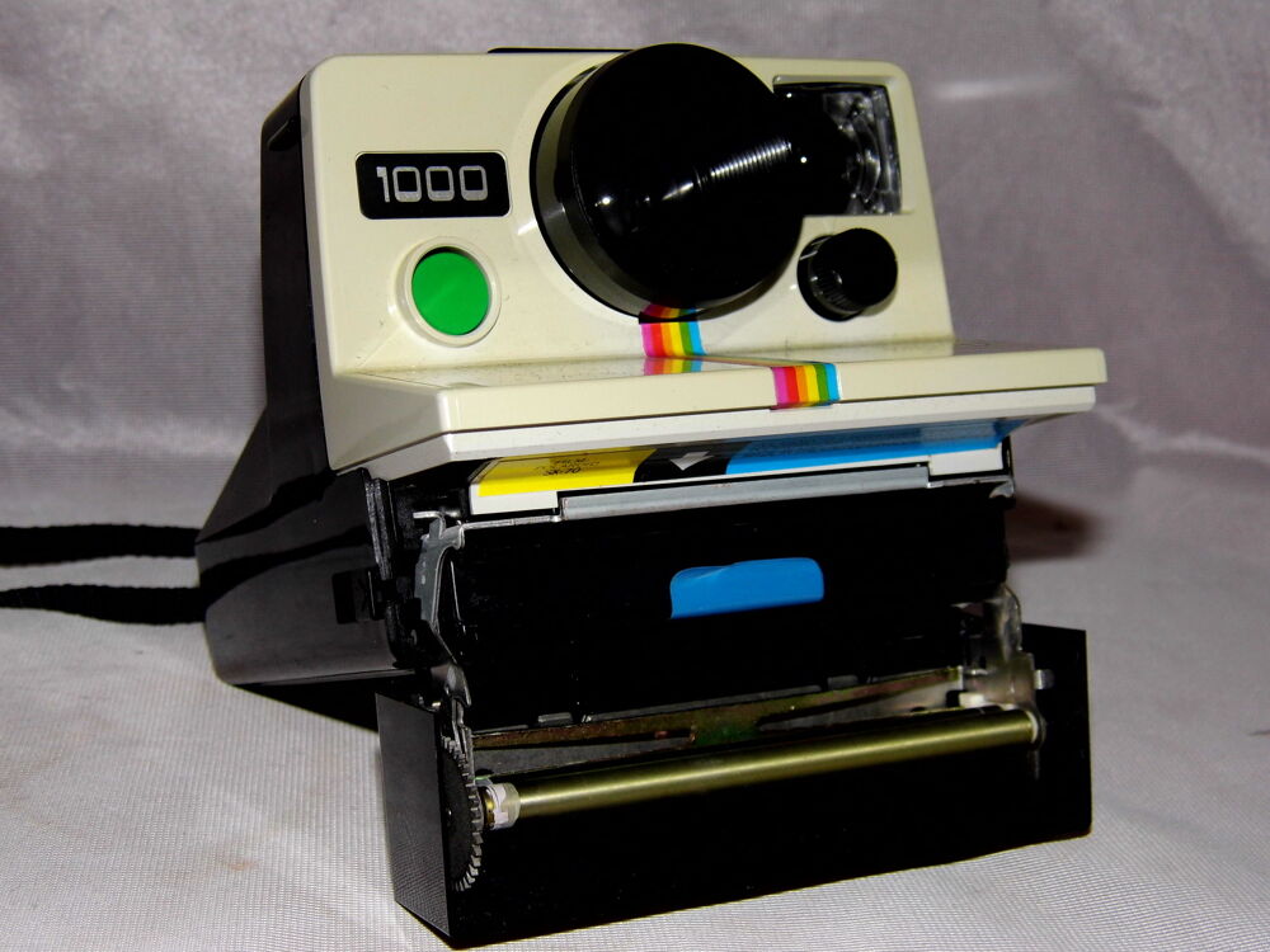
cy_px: 476
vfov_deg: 25.2
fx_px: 2128
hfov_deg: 33.2
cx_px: 635
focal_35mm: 58
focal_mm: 10.4
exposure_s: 1/60
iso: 100
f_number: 3.9
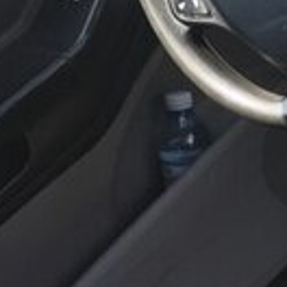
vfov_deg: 13.6
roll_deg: +10.3
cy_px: 149
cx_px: 704
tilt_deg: -32.2
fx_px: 1201
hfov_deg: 11.2
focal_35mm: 128
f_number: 2.2
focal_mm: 4.15
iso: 25
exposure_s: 1/119
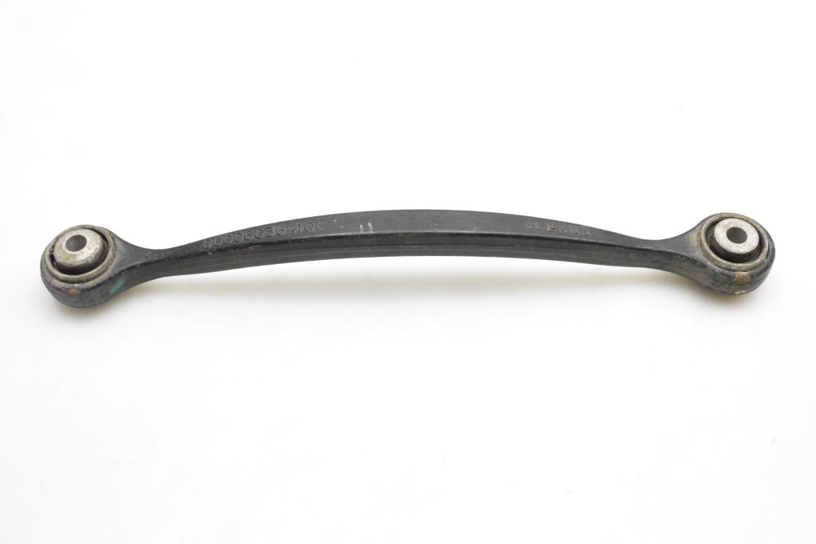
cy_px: 272
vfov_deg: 29.8
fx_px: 1020
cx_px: 408
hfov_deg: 43.6
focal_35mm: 45
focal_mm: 30
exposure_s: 1/320
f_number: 9
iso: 6400
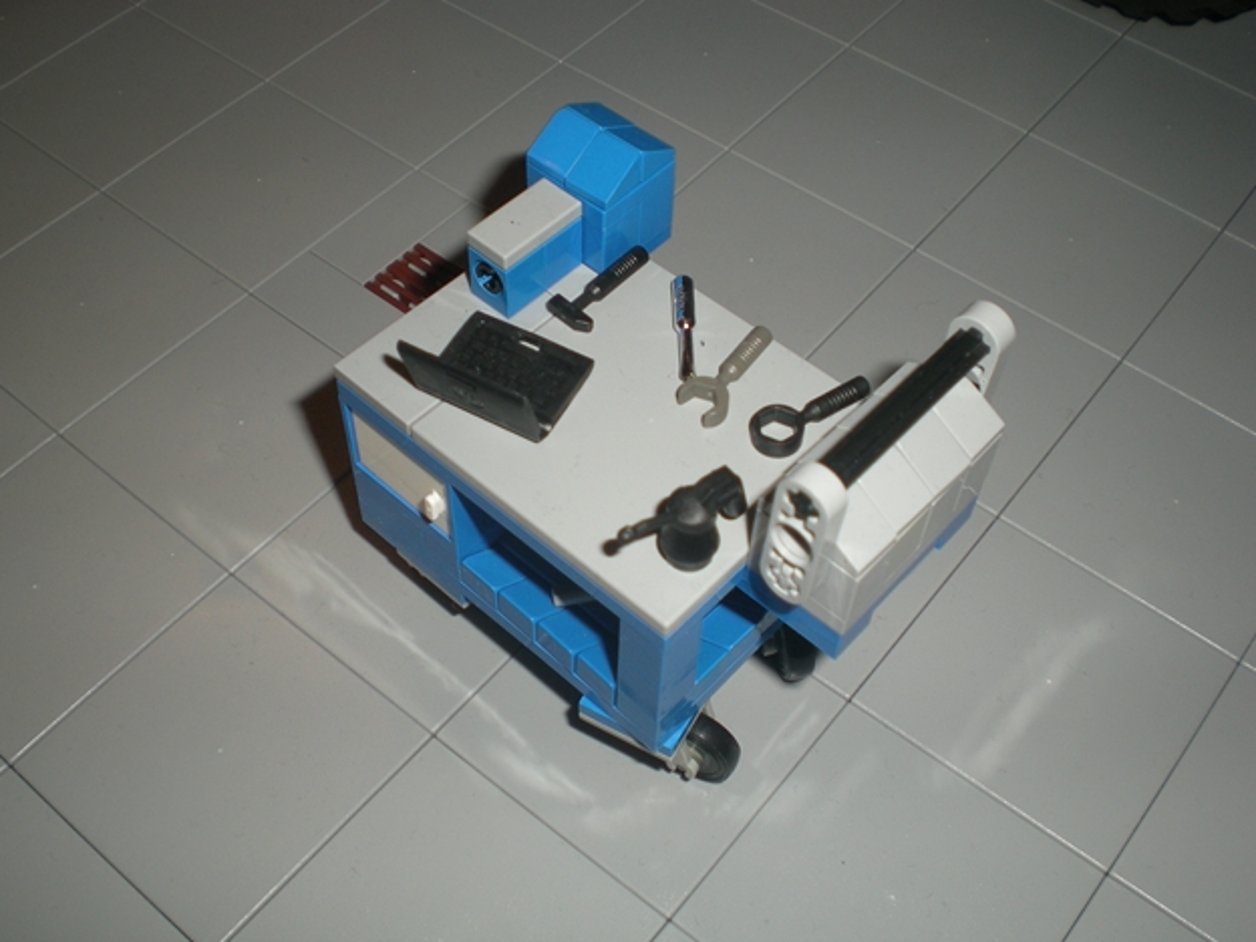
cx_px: 622
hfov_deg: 47.9
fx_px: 1415
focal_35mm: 39
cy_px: 461
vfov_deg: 36.8
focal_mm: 6.3
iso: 50
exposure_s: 1/60
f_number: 3.1
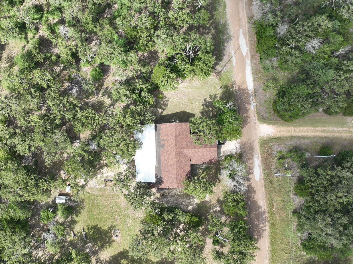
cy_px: 161
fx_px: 316
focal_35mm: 31
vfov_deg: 45.1
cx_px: 131
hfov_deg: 57.6
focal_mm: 12.29
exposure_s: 1/640
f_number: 2.8
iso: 110
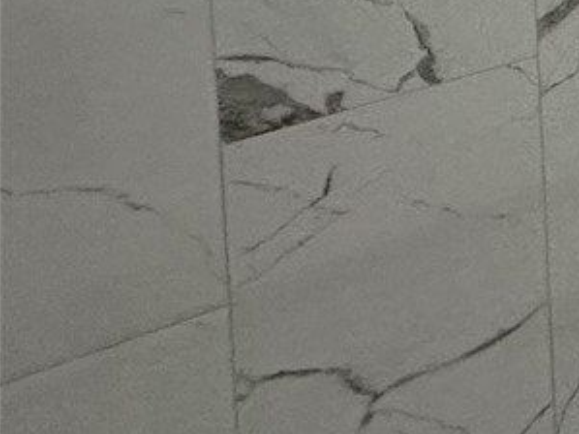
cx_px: 1547
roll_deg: -0.7
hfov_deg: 13.3
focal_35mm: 75
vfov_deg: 15.6
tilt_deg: -4.9
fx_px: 1254
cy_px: -430
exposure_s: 1/120
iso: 160
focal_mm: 2.22
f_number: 2.2
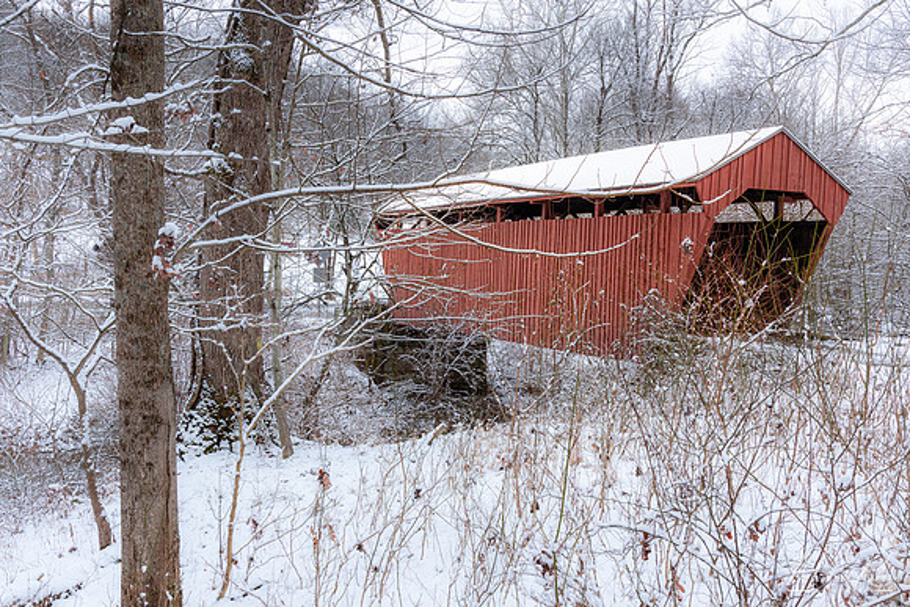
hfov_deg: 54.4
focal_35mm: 35
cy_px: 304
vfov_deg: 37.9
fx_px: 885
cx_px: 455
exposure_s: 1/10
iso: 100
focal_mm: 35
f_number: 13
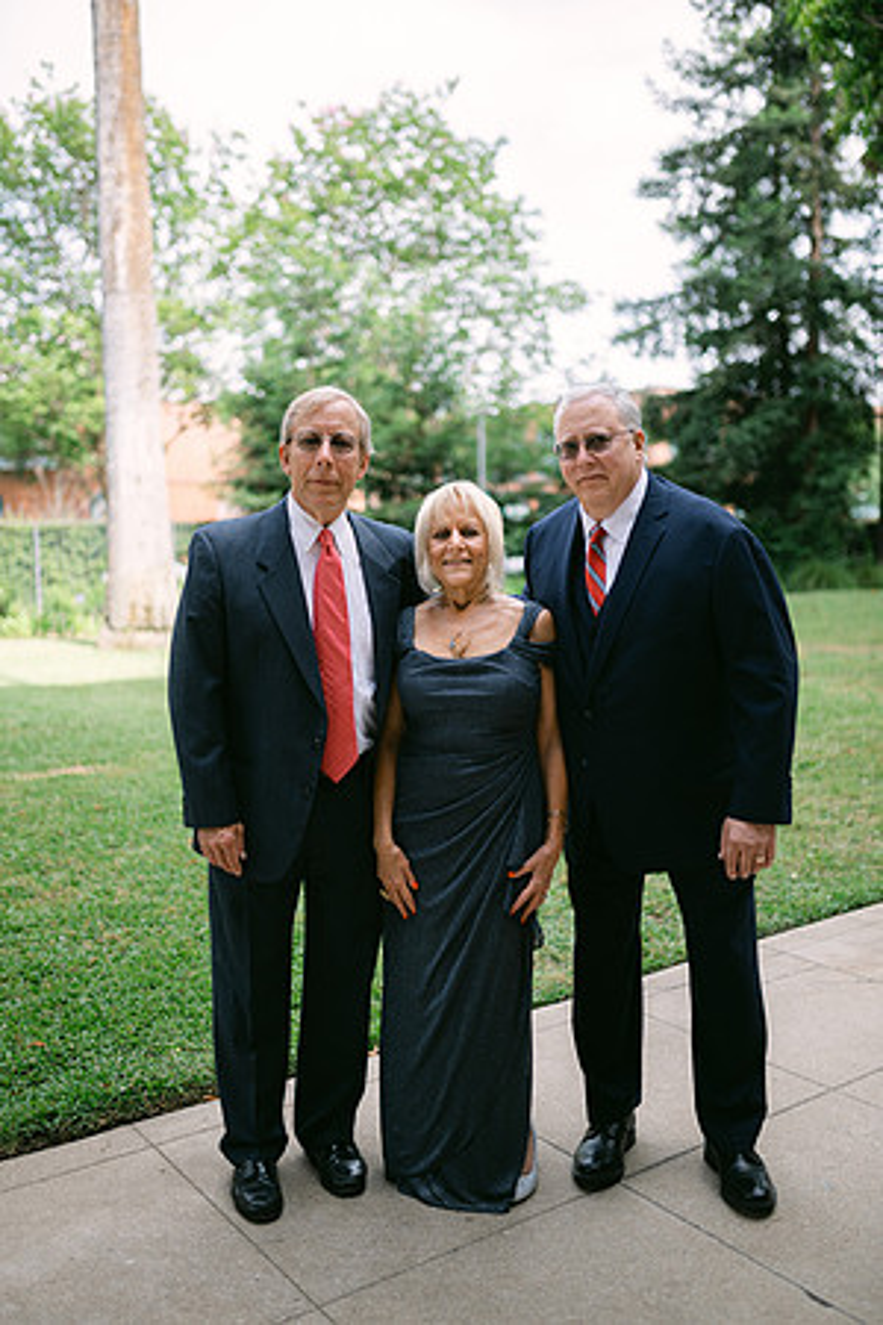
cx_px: 442
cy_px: 662
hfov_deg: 37.9
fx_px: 1288
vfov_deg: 54.4
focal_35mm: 35
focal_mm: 35
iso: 160
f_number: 1.4
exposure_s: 1/2000
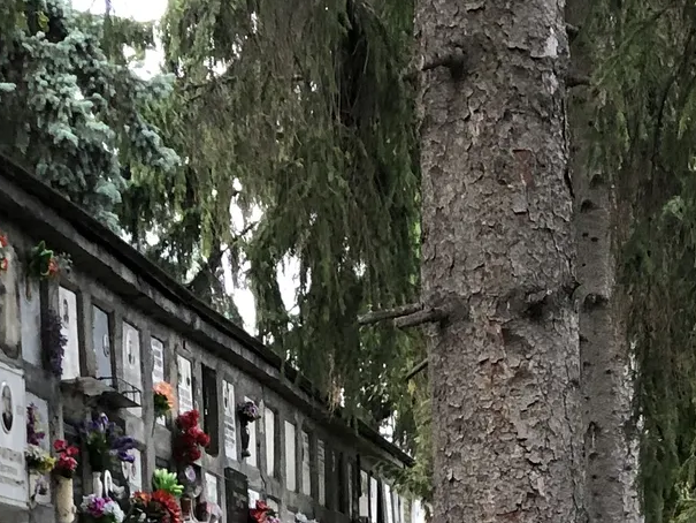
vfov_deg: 12.5
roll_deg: +1.2
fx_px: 2232
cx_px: 362
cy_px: 862
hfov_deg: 17.7
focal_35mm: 111
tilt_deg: -0.6
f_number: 1.8
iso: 32
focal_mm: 4
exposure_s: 1/30
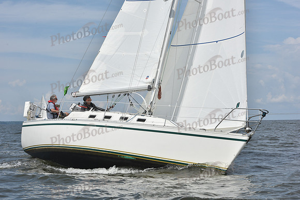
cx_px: 150
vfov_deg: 16.7
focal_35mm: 82
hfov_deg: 24.8
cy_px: 100
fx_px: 683
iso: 320
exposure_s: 1/1000
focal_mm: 82
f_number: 13
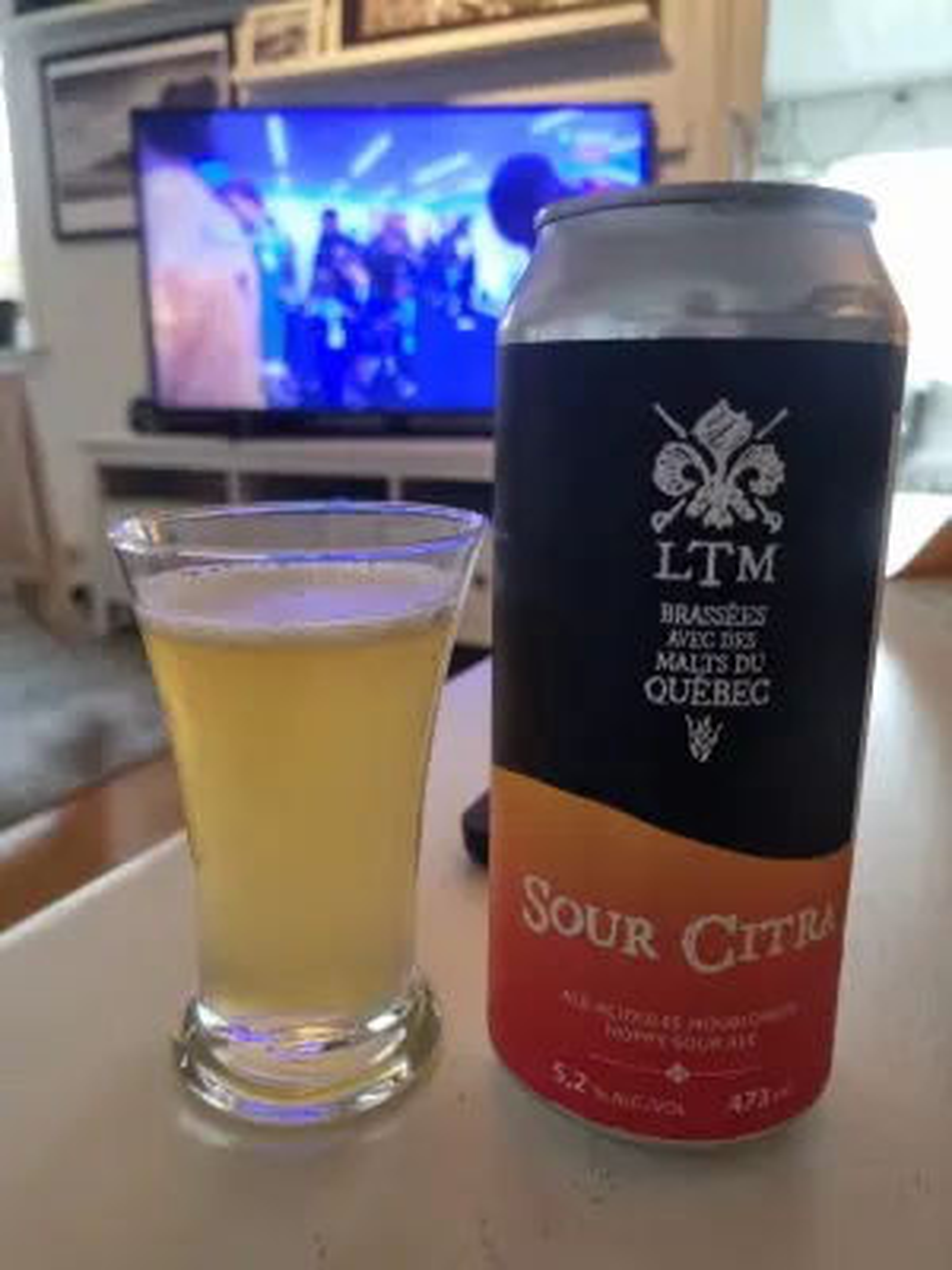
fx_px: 953
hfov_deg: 53.1
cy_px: 635
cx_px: 476
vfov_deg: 67.3
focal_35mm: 26
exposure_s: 1/50
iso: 400
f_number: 1.8
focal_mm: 5.4
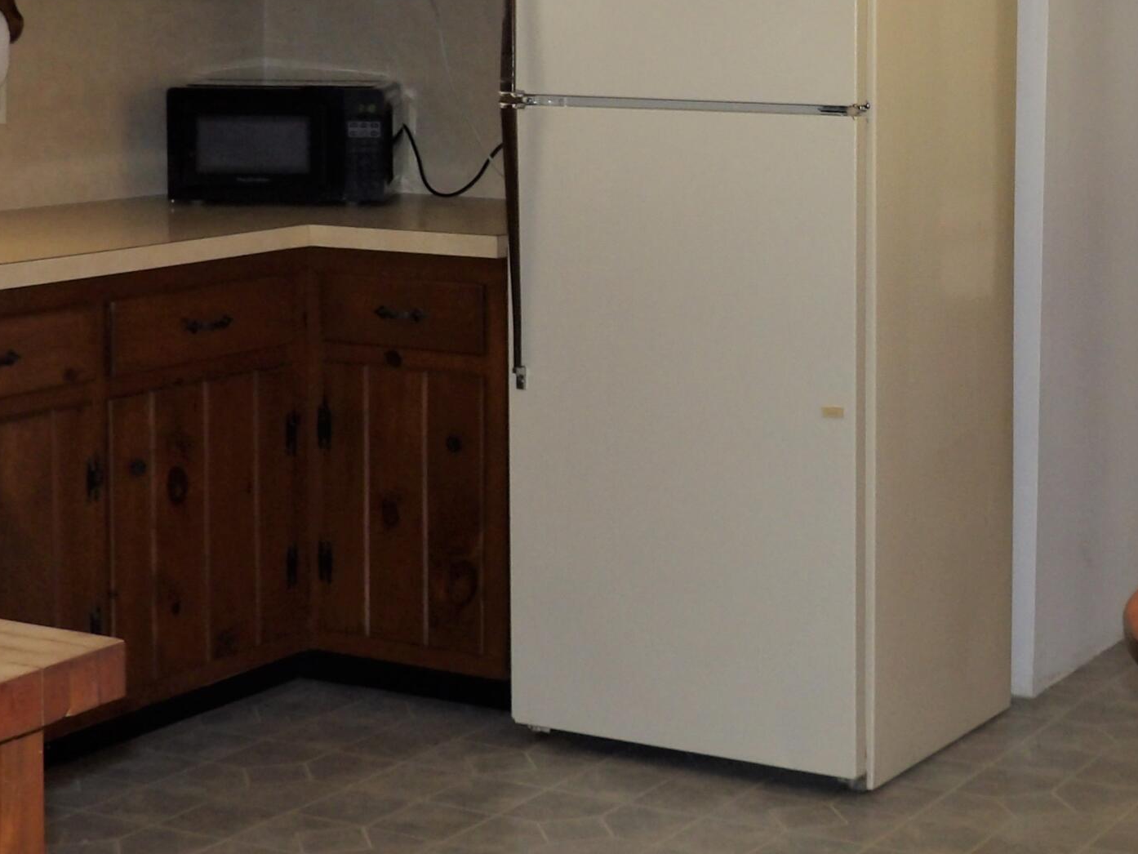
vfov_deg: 20.6
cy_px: 218
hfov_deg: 26.9
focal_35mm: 71
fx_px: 2335
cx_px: 916
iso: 200
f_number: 3.6
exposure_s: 1/33
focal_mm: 5.9
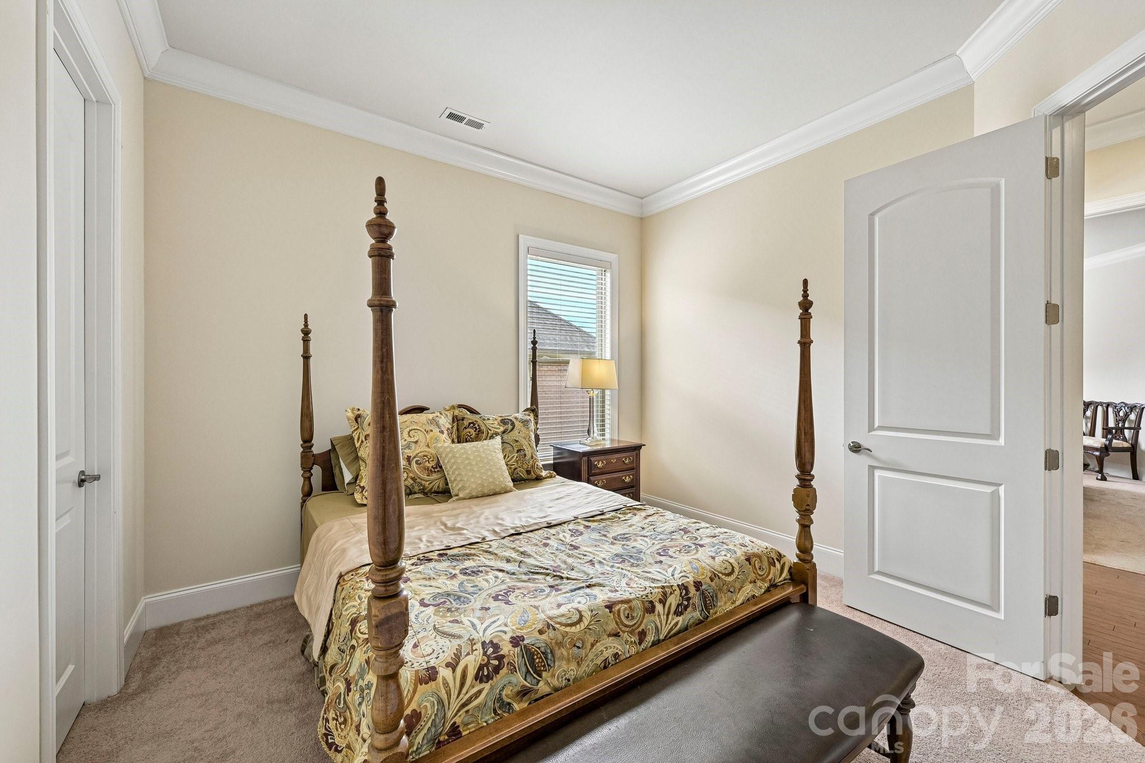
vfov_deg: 81.2
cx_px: 572
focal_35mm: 14
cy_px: 382
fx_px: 445
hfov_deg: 104.3
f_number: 8
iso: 400
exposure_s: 1/15
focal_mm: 14
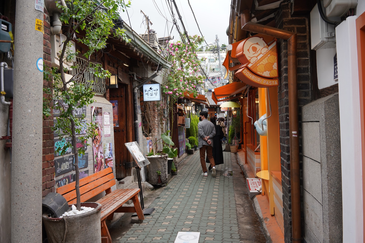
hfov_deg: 54.4
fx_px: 355
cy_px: 122
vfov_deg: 37.9
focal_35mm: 35
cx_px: 182
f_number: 13
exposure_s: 1/100
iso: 640
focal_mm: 35
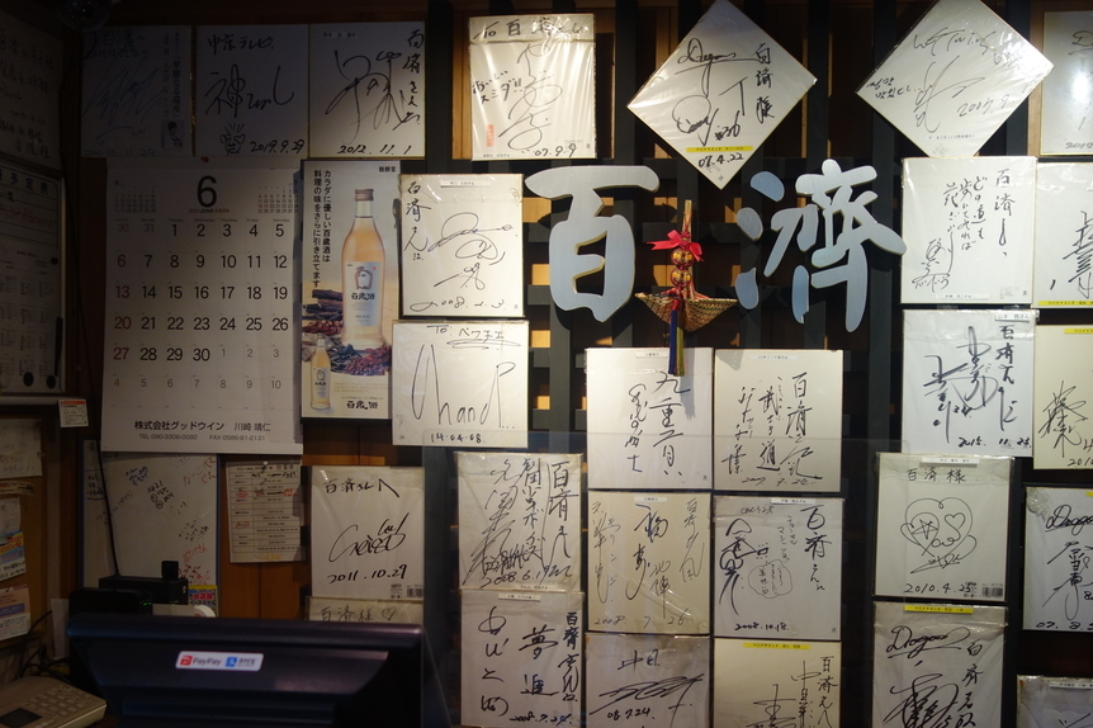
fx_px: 1184
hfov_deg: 49.2
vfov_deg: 34.1
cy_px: 432
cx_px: 661
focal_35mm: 39
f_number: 1.8
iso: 125
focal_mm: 10.4
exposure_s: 1/40
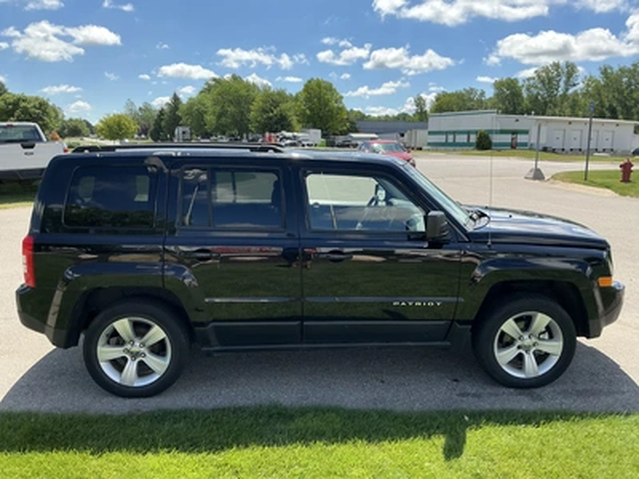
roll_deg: -0.8
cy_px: 240
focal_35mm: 28
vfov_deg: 49.7
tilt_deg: -8.3
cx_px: 320
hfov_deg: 63.4
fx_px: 517
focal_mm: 3
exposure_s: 1/1121
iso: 25
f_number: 1.8
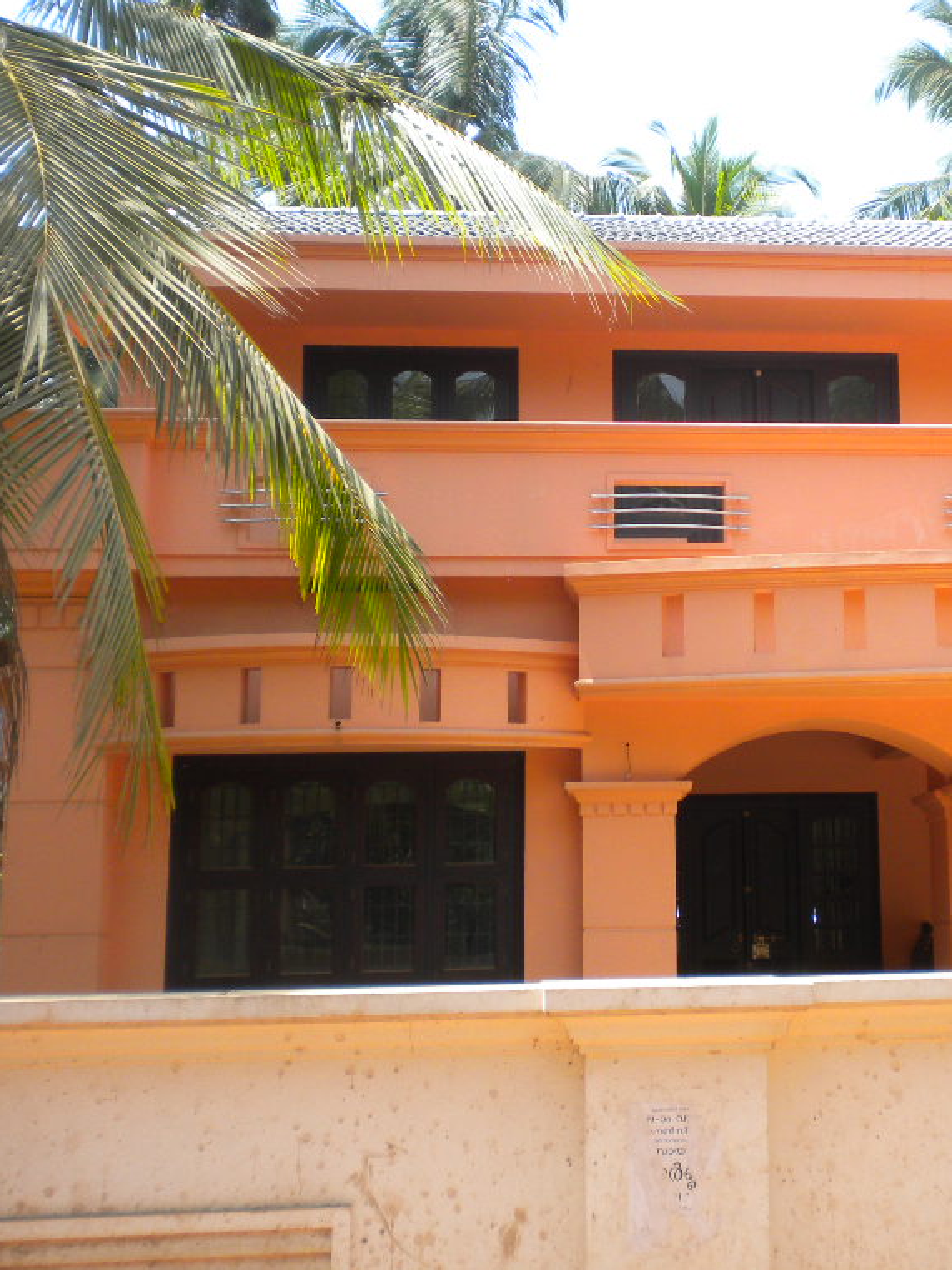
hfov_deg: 30.2
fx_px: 1724
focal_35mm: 47
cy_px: 636
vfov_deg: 40.4
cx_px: 742
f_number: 4.6
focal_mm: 6.3
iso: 113
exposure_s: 1/218
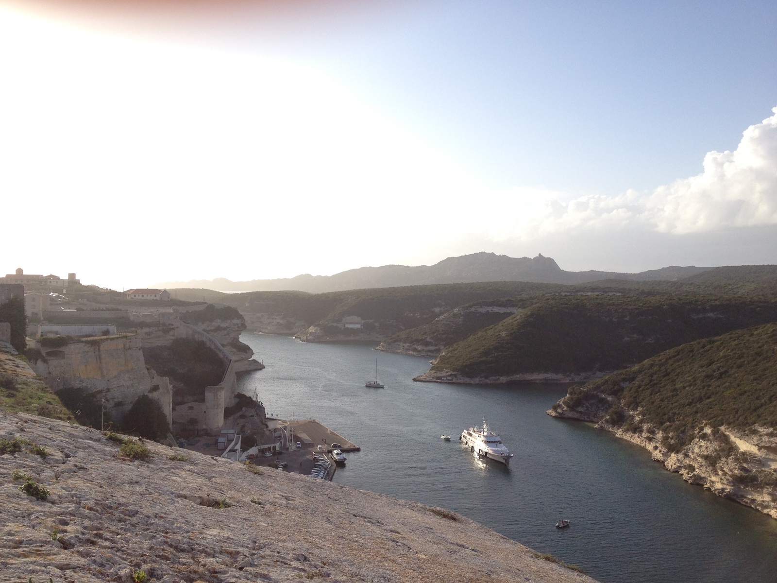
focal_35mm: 35
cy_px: 292
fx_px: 786
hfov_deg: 52.6
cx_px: 388
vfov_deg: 40.7
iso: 64
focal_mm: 4.28
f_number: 2.4
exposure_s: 1/1381
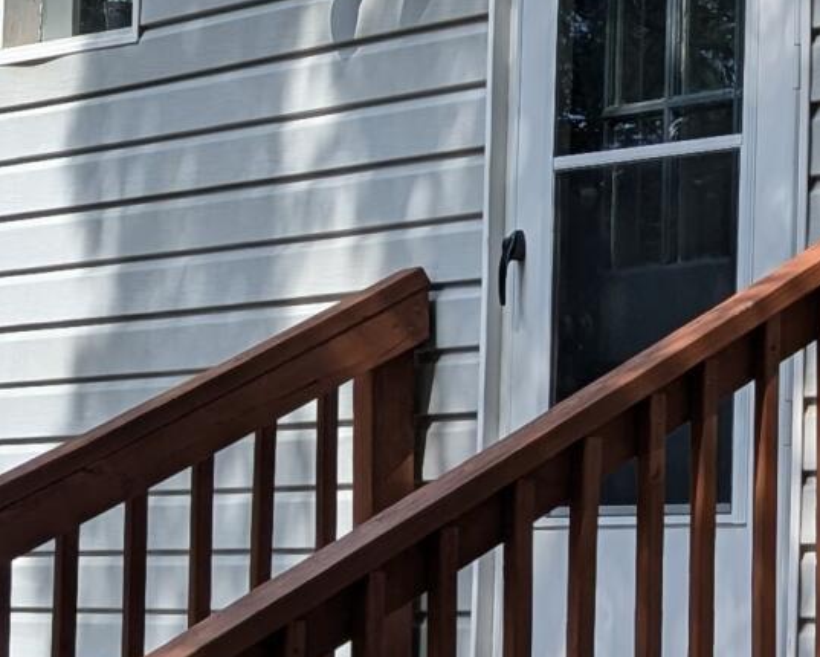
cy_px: 683
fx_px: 3180
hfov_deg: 13.4
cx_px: 1409
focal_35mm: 131
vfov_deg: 11.6
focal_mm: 6.9
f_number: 1.68
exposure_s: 1/728
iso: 20
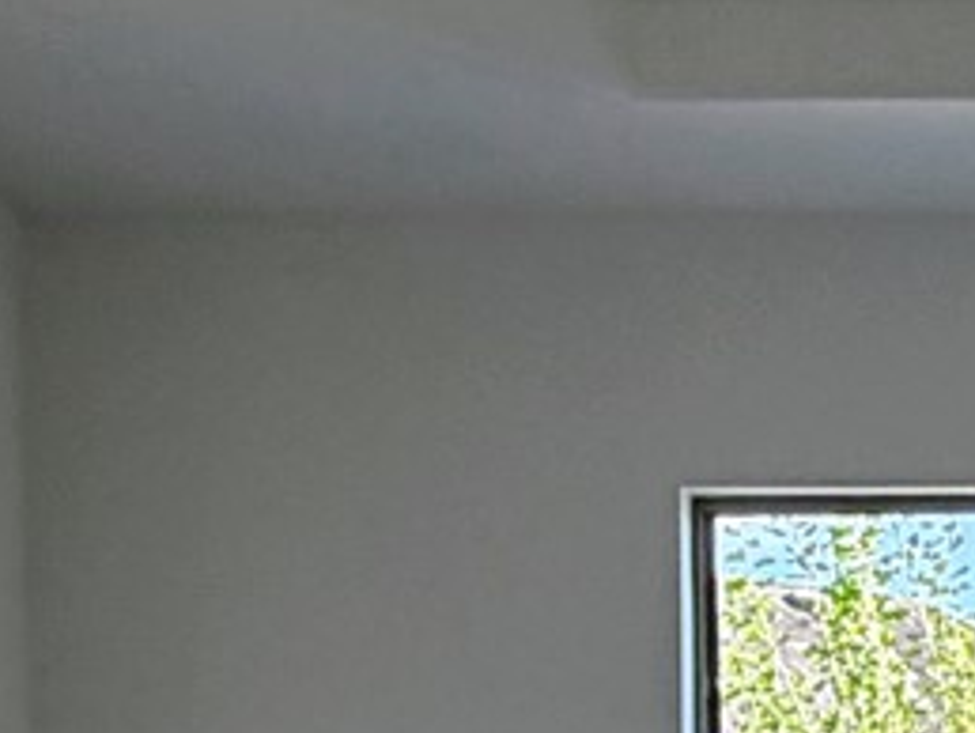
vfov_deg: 12.4
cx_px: 1372
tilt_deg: -2.2
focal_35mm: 111
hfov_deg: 16.4
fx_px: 3129
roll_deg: +1.4
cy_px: 1262
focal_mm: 2.22
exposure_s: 1/120
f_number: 2.2
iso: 80
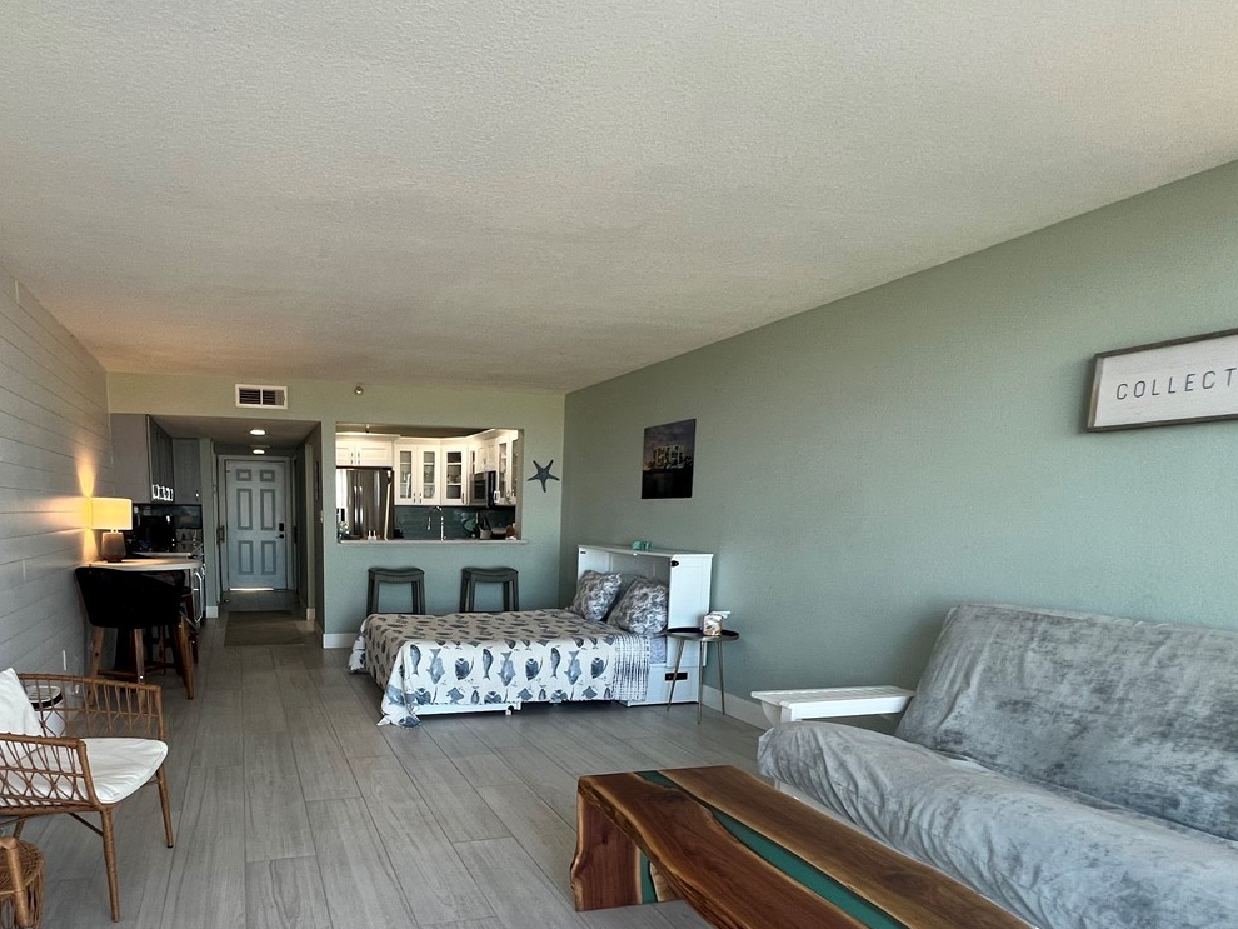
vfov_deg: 61.6
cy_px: 635
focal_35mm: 21
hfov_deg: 77.1
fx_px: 751
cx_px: 443
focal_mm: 1.57
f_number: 1.8
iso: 100
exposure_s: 1/120
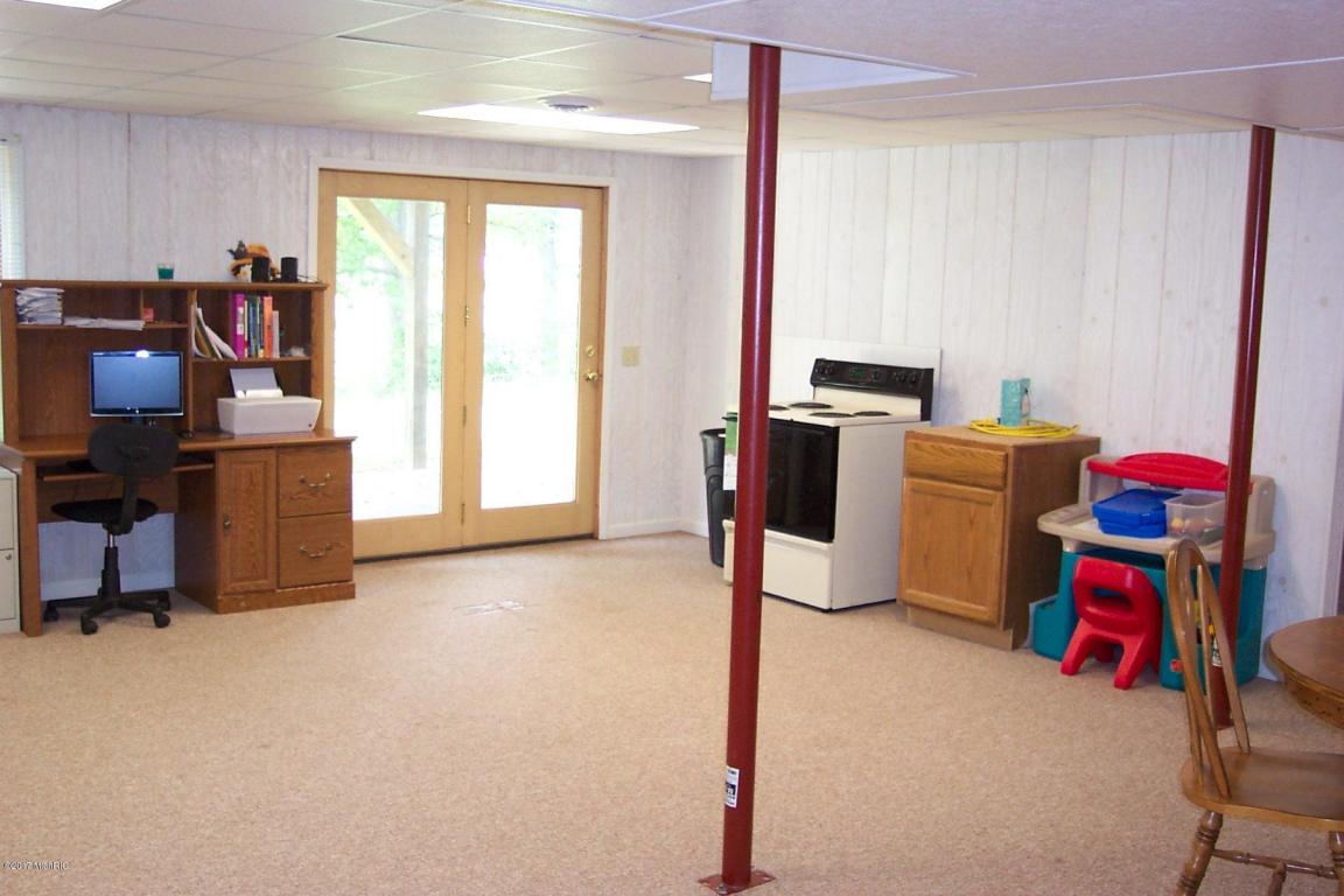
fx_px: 1419
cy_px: 448
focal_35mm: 38
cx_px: 672
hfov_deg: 50.7
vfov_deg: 35.1
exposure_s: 1/30
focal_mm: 8
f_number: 2.8
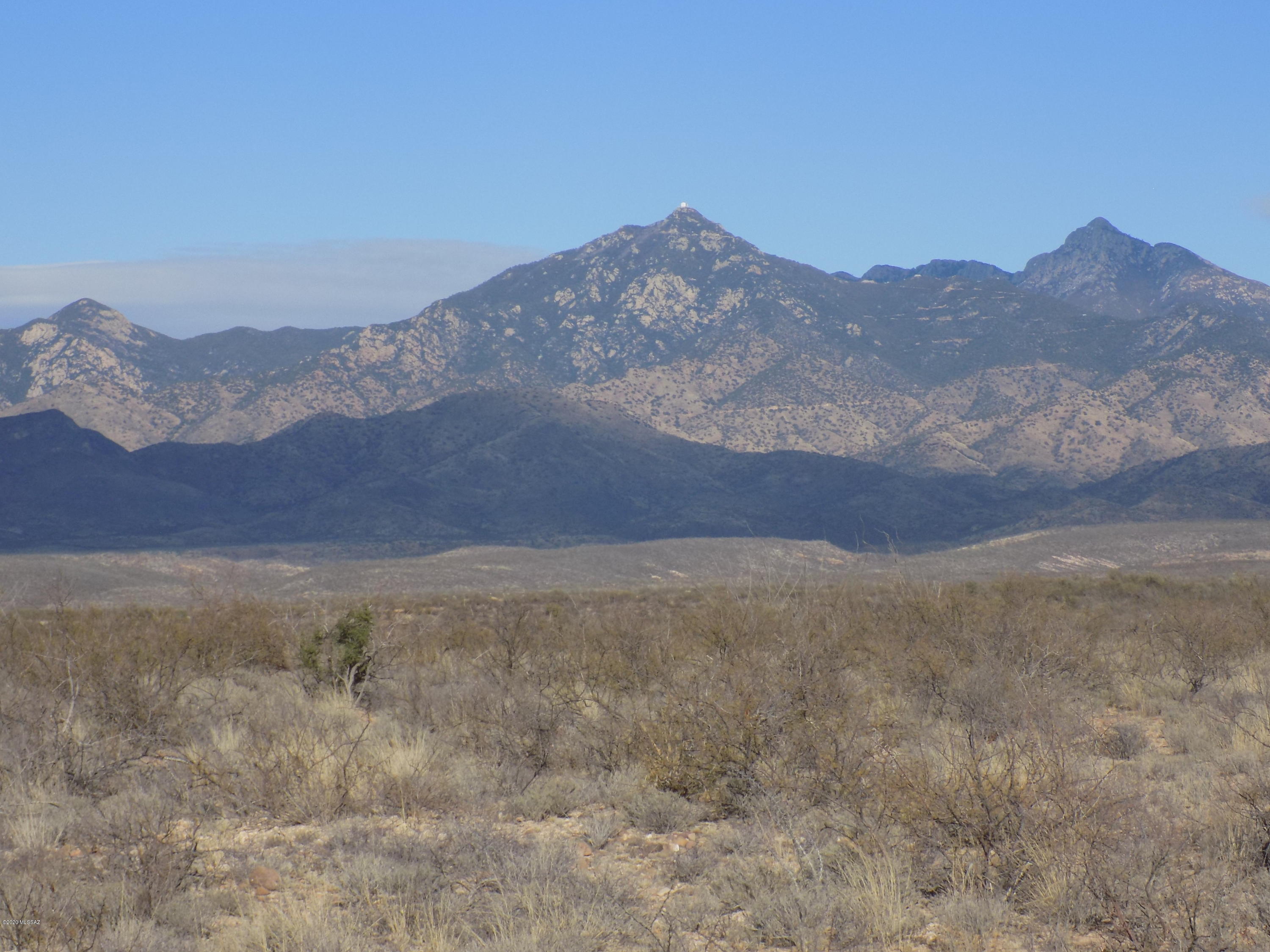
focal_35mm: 107
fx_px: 3926
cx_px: 635
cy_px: 476
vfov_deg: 13.8
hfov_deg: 18.4
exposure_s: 1/800
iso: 80
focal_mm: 19.1
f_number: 4.7
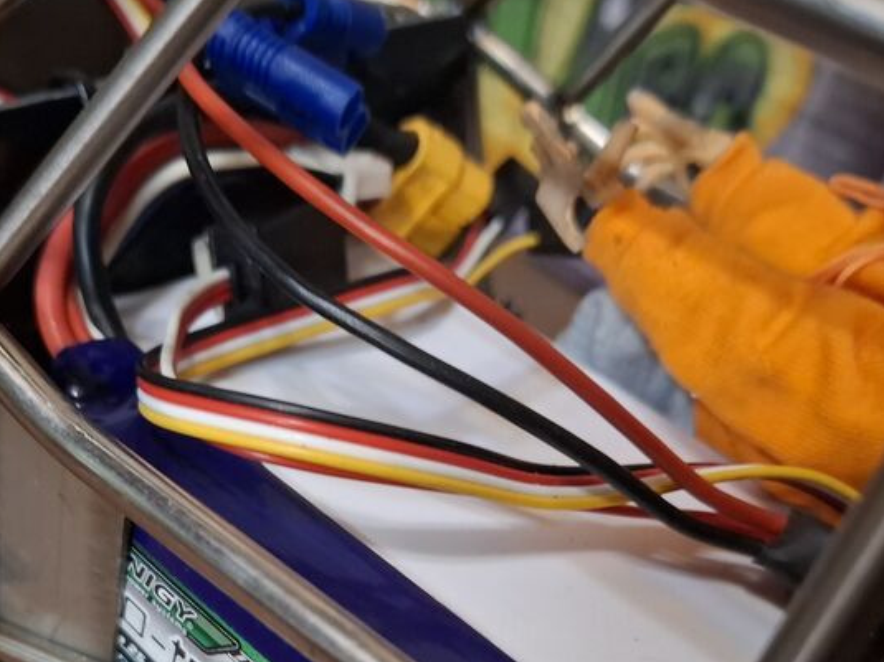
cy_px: 571
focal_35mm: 43
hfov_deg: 43.7
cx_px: 372
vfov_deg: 32.2
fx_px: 1098
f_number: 1.8
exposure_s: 1/25
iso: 640
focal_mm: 5.54
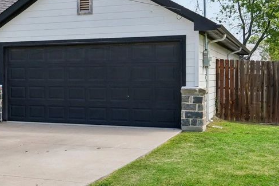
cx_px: 30
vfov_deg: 21.3
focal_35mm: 63
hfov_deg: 30.6
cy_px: 34
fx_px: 488
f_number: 8
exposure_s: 1/320
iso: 100
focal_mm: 30
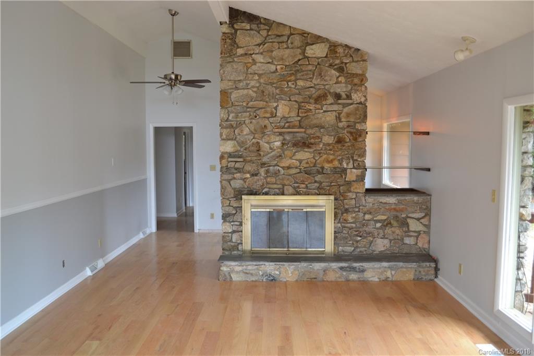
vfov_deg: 43.6
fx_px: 445
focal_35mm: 30
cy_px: 178
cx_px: 267
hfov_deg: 61.9
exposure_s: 1/50
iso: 400
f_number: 3.8
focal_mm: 20
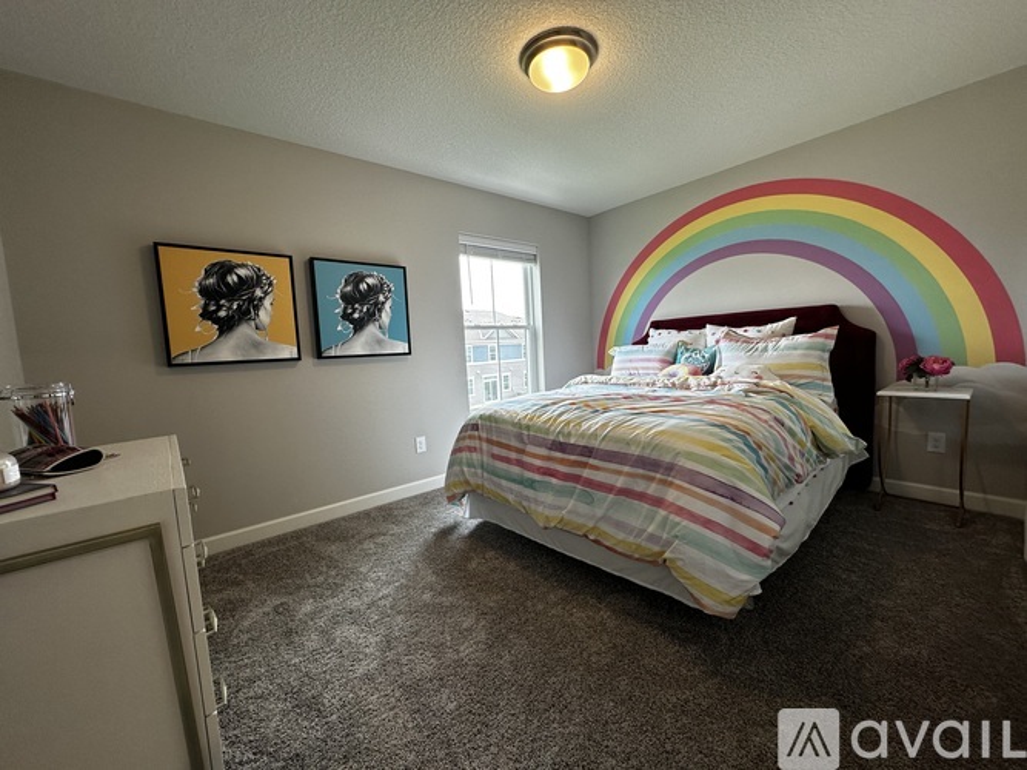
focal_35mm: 14
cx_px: 514
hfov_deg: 102.1
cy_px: 385
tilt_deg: -5.0
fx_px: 415
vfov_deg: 85.7
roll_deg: +2.9
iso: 100
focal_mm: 2.22
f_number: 2.2
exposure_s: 1/120
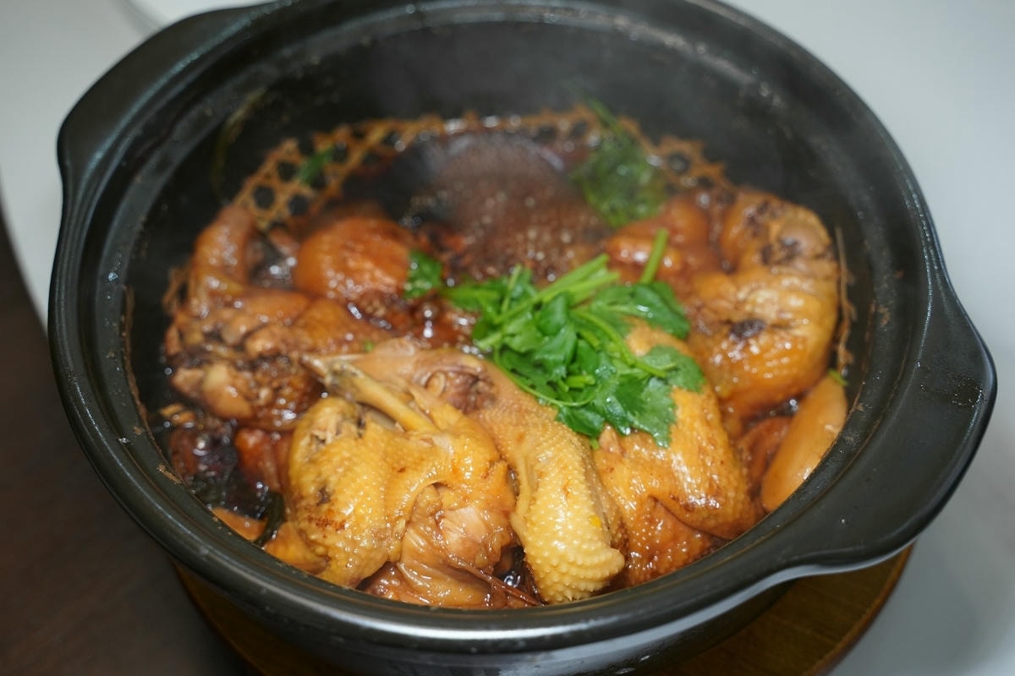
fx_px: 1438
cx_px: 508
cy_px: 338
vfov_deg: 26.5
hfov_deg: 38.9
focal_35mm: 51
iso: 1250
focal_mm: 51
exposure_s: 1/160
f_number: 4
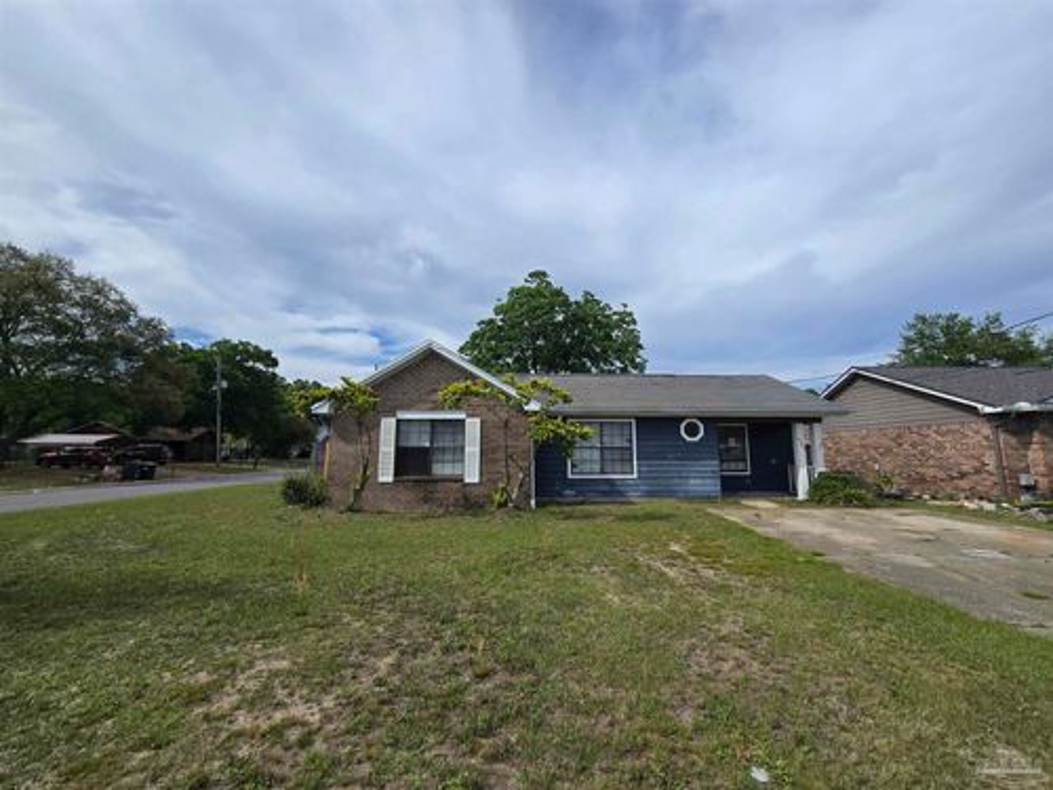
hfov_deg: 106.2
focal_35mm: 13
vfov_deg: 89.9
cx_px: 526
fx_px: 395
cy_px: 395
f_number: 2.2
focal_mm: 2.2
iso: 50
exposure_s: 1/3778
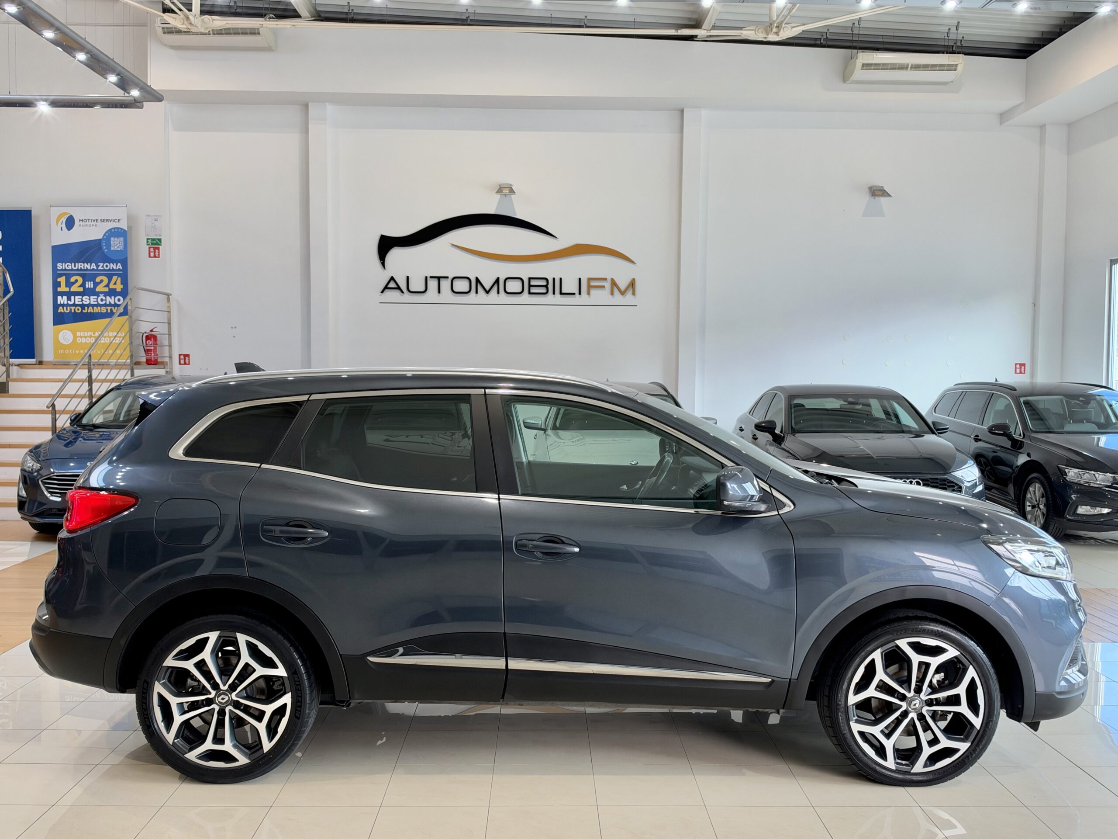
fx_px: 1001
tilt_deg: -2.9
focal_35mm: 31
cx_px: 559
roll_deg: -0.3
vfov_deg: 45.4
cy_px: 420
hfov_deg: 58.4
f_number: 1.8
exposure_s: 1/100
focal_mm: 6.93
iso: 160
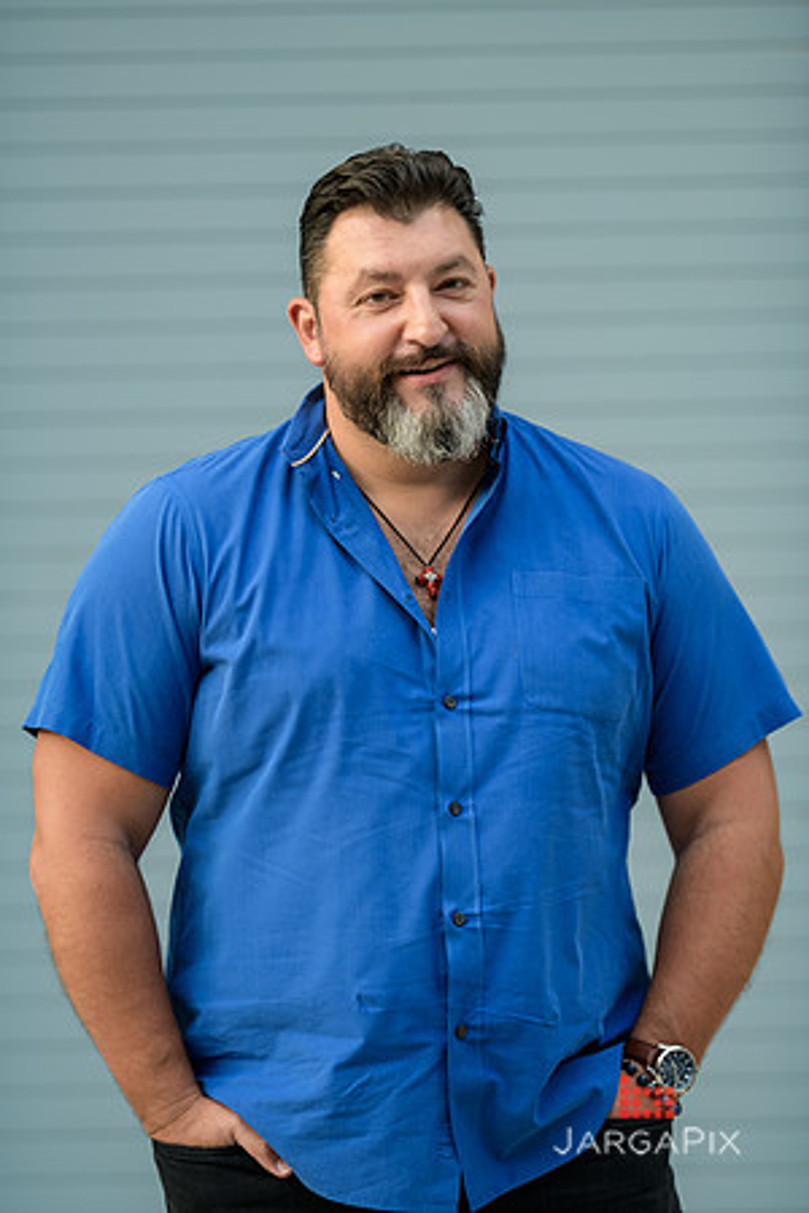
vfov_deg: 15.2
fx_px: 4550
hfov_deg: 10.2
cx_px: 404
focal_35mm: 135
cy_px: 606
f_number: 2
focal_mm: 135
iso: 200
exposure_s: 1/250
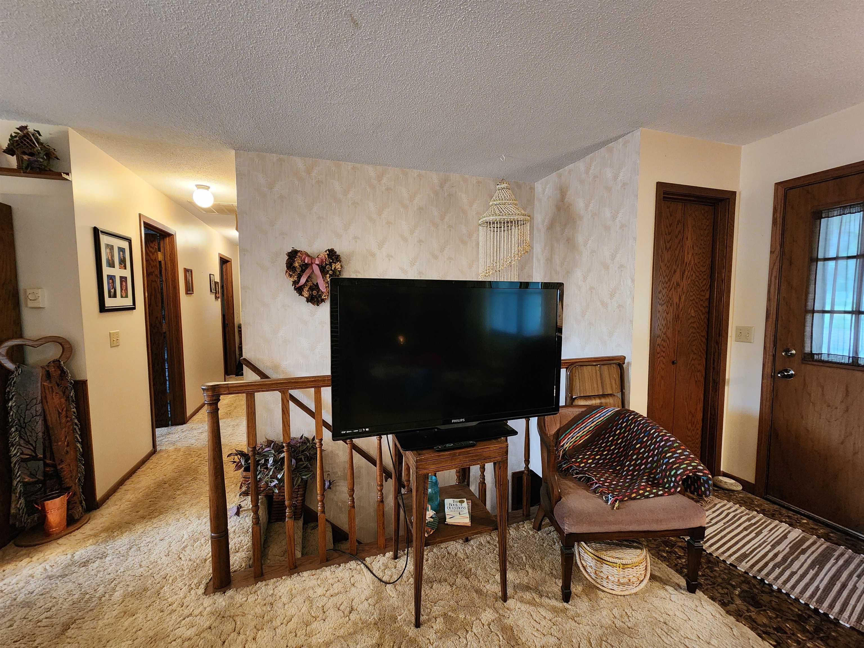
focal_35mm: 13
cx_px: 432
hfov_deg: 106.2
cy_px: 324
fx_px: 324
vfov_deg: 89.9
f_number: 2.2
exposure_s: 1/24
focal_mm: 2.2
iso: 640
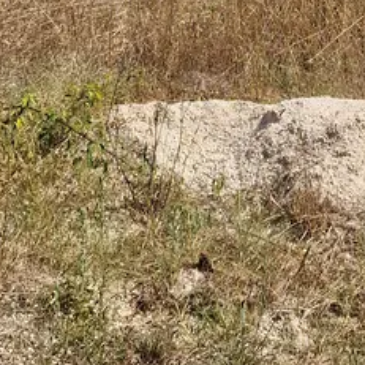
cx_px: 307
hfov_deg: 18.1
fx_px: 1133
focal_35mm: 95
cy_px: -240
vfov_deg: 16.1
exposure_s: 1/1412
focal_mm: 6.4
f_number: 1.8
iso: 50
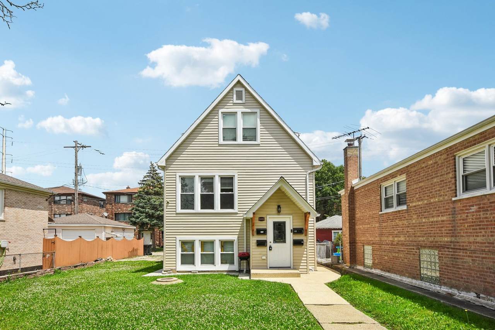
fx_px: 289
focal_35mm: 21
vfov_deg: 59.5
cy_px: 165
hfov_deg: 81.2
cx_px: 248
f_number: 8
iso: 400
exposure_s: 1/1250
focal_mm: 14
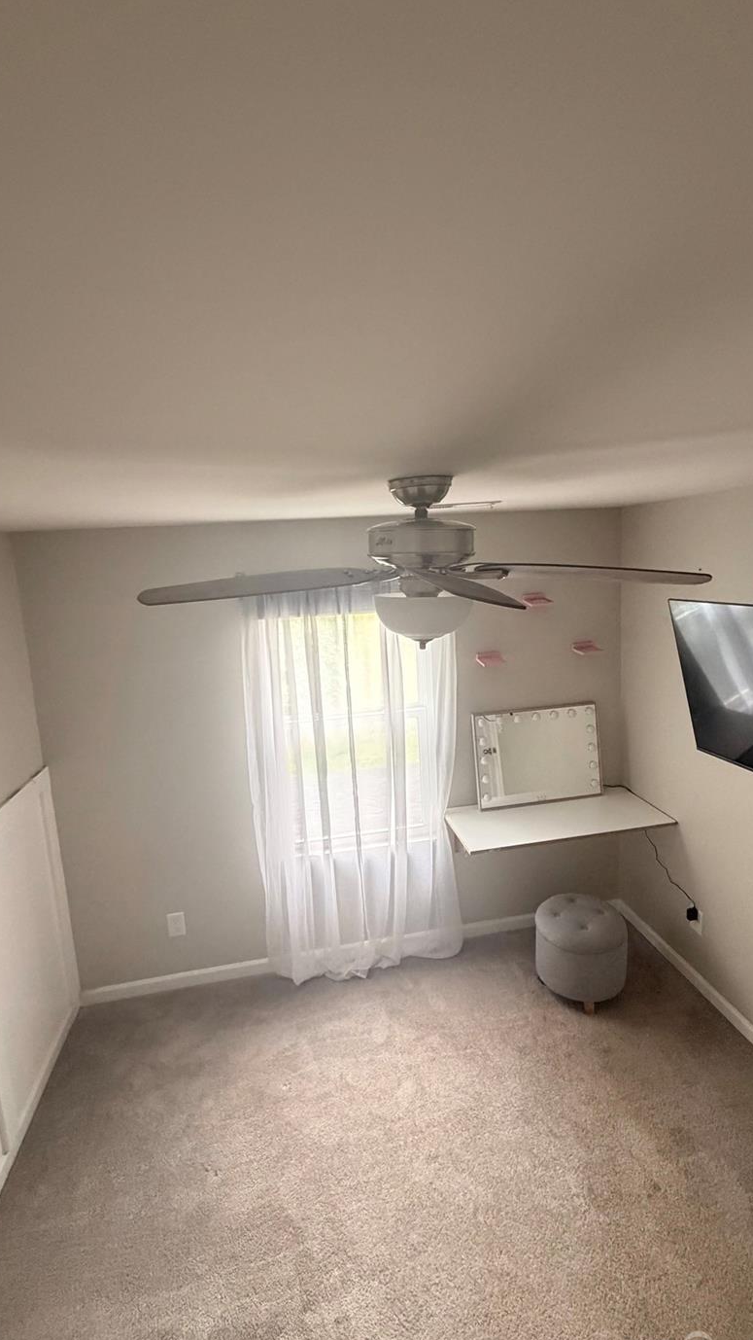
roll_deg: +3.0
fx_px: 604
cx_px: 391
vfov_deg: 95.9
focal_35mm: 17
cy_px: 652
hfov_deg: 63.9
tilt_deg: -8.2
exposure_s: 1/60
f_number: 2.2
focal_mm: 2.22
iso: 500
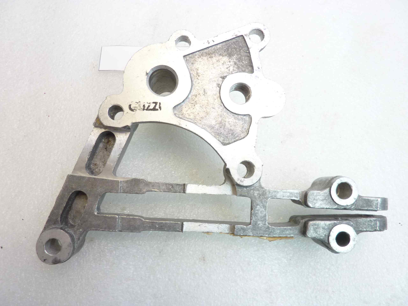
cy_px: 153
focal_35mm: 25
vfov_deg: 54.9
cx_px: 204
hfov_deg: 69.4
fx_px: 295
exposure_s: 1/15
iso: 80
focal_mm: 4.1
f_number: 3.3
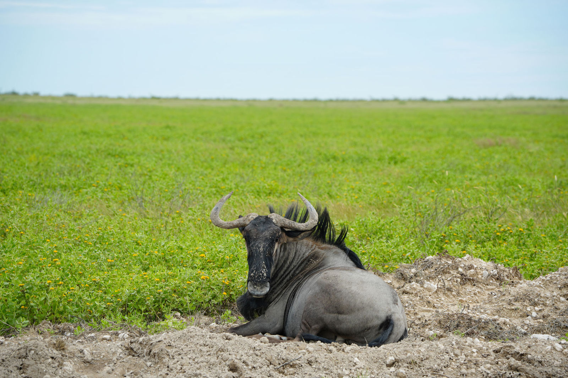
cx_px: 284
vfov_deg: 8.0
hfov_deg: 12.0
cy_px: 189
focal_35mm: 171
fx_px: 2697
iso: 100
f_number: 7.1
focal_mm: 171
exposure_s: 1/250
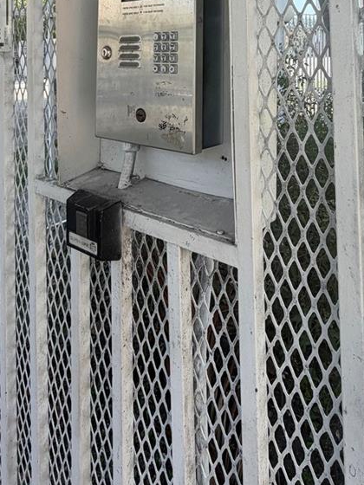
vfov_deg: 52.2
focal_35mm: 30
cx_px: 175
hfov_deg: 46.8
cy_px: 42
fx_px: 421
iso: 40
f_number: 2.2
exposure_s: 1/227
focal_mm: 2.22
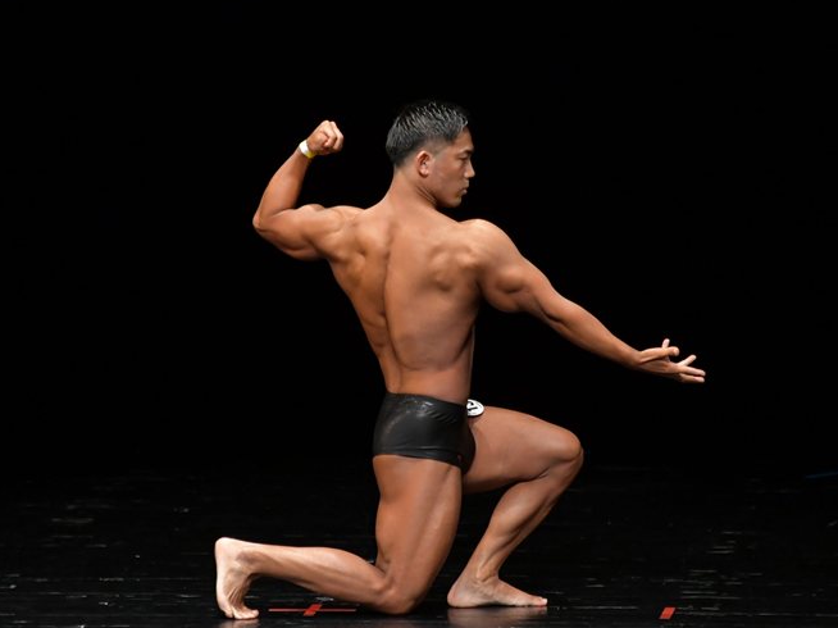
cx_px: 431
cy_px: 313
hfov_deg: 5.0
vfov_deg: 3.8
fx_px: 9510
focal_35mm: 393
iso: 3200
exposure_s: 1/400
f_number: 5.6
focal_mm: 230
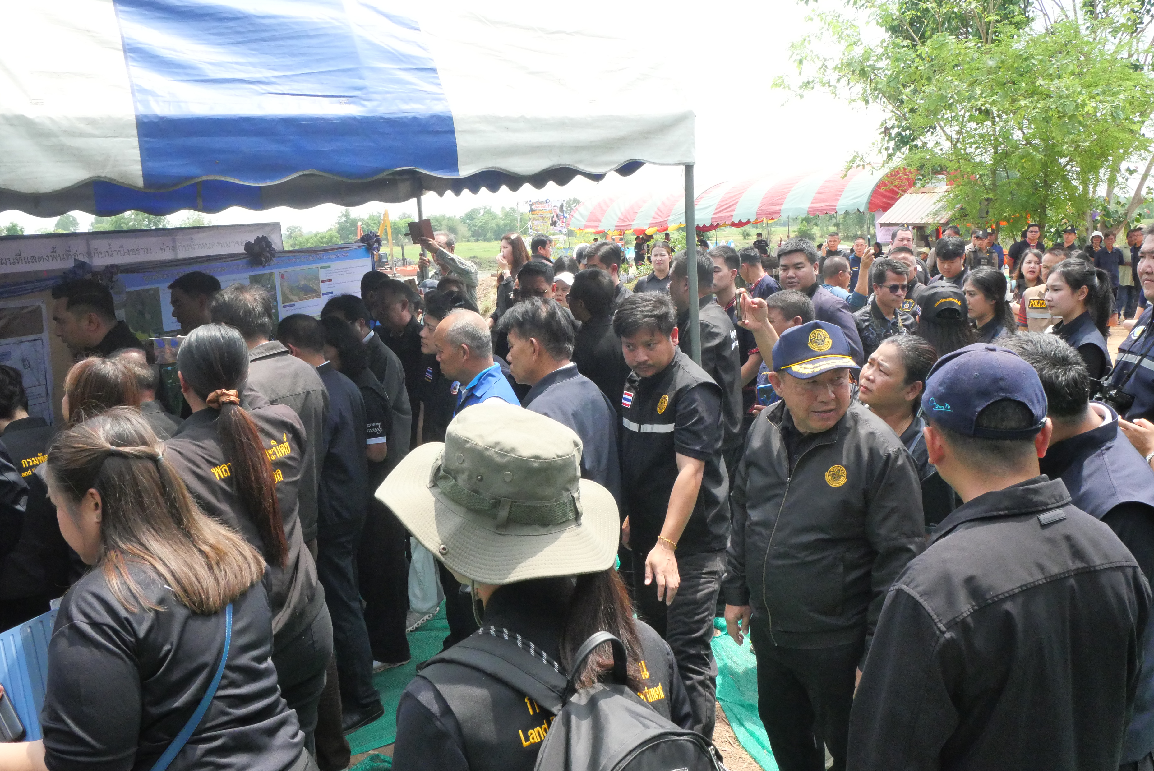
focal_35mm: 31
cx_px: 577
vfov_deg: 42.4
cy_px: 386
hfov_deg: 60.3
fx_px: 994
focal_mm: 15
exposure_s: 1/800
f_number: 11
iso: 3200
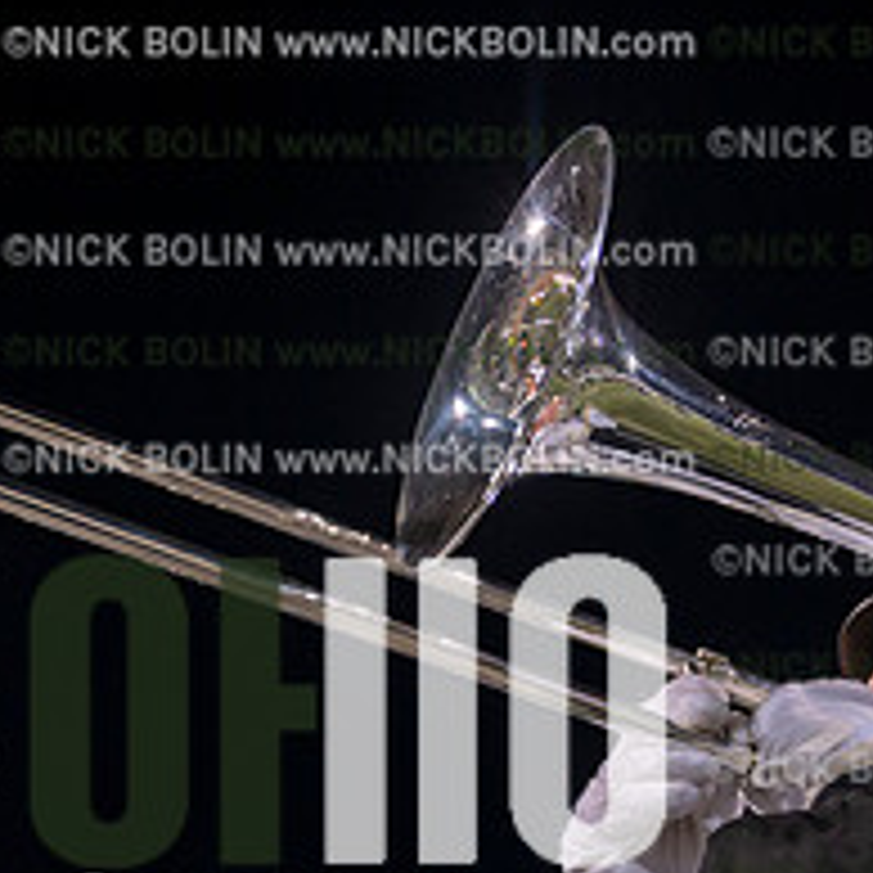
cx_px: 346
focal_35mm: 61
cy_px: 770
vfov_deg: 27.3
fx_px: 1740
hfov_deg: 28.1
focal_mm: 24
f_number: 4
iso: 3200
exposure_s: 1/640
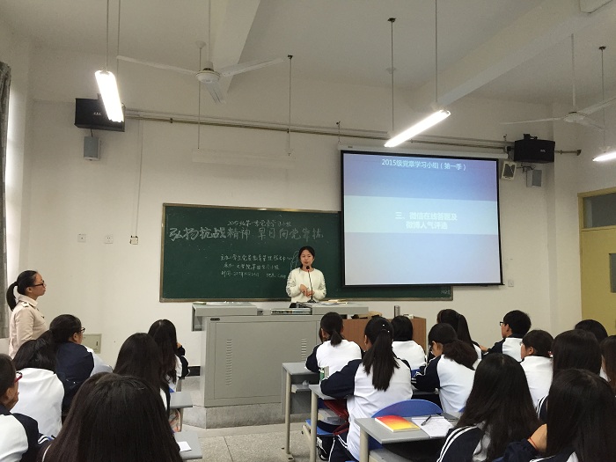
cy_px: 231
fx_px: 516
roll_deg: -1.7
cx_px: 308
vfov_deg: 48.2
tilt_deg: +3.7
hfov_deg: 61.7
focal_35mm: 29
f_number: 2.2
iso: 64
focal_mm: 4.15
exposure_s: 1/33
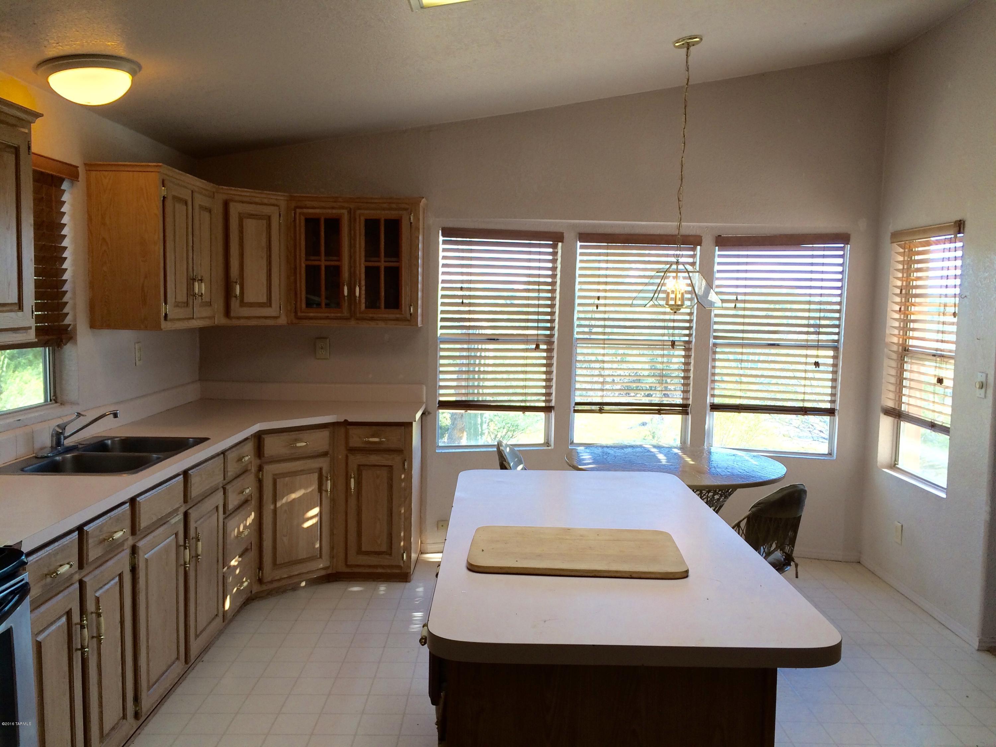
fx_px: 834
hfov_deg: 61.7
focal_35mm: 29
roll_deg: -1.6
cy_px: 374
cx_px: 498
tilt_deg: -5.4
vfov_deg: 48.2
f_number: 2.2
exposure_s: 1/120
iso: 64
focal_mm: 4.15
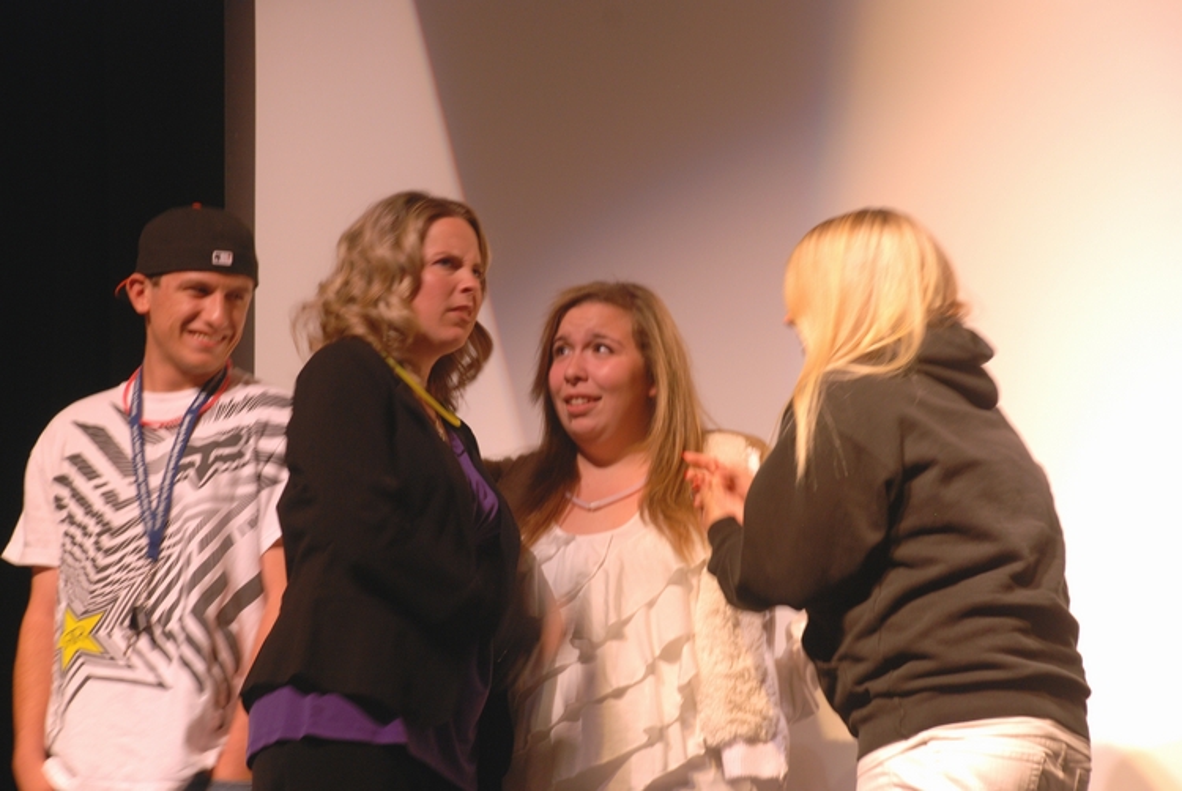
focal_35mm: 120
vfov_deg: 11.5
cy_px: 396
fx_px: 3945
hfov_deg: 17.0
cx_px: 591
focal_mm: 80
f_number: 5.6
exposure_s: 1/20
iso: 400
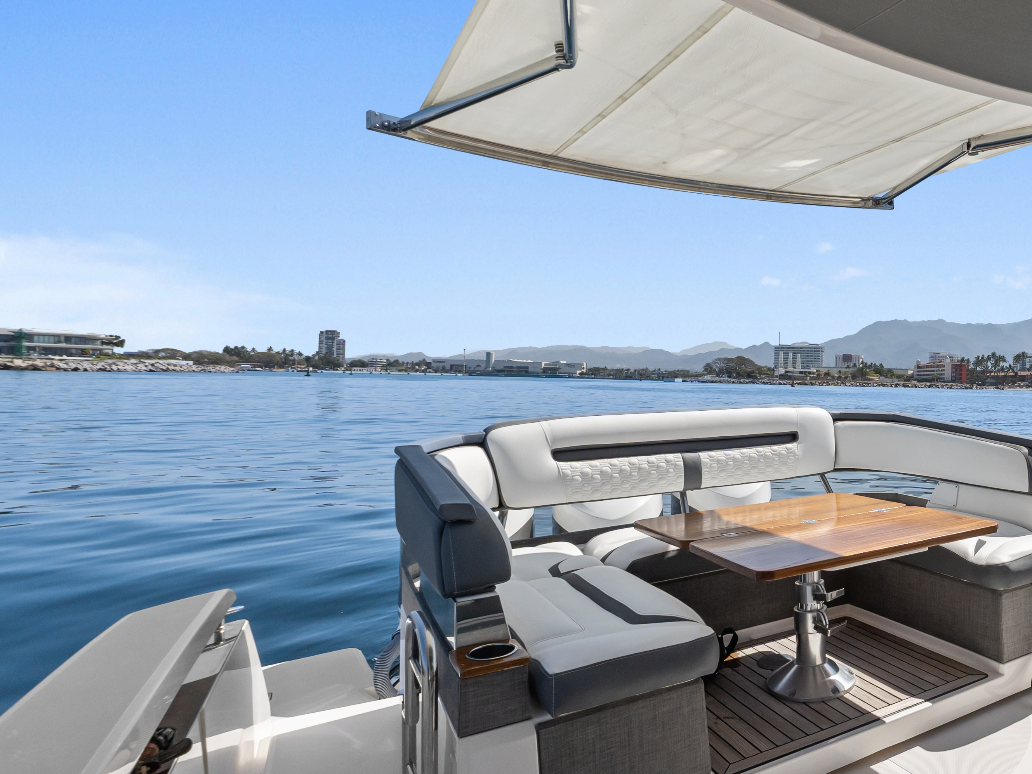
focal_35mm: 25
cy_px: 390
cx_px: 863
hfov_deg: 62.0
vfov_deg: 54.9
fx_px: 745
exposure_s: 1/1000
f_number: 9
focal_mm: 10
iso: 250
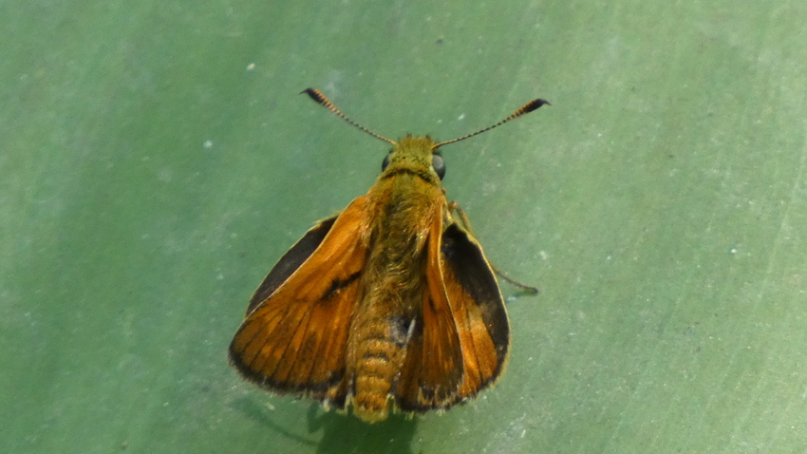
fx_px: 24157
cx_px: 404
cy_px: 288
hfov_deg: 1.9
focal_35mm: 1129
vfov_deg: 1.1
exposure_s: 1/125
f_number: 5.6
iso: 500
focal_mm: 185
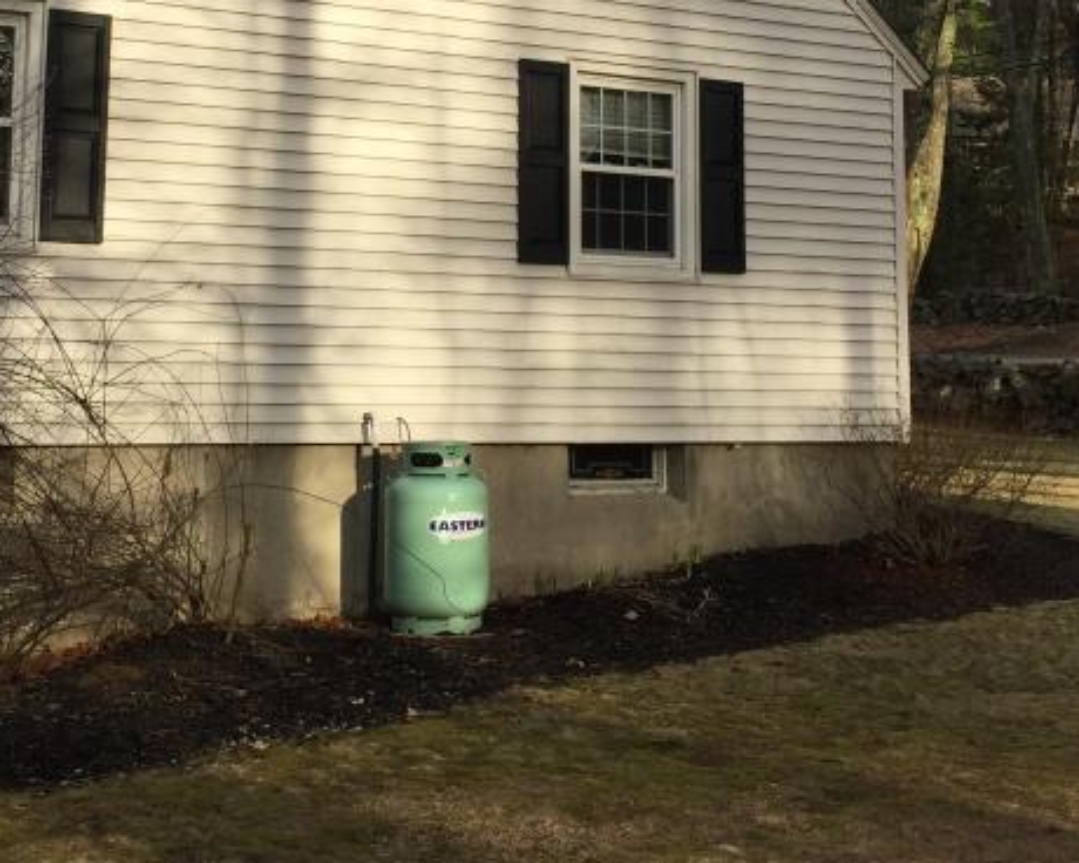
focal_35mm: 63
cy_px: 129
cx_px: 389
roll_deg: -1.2
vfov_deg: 23.7
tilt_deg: +8.3
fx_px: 2012
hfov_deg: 29.9
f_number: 2.2
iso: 32
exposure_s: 1/760
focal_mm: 4.15
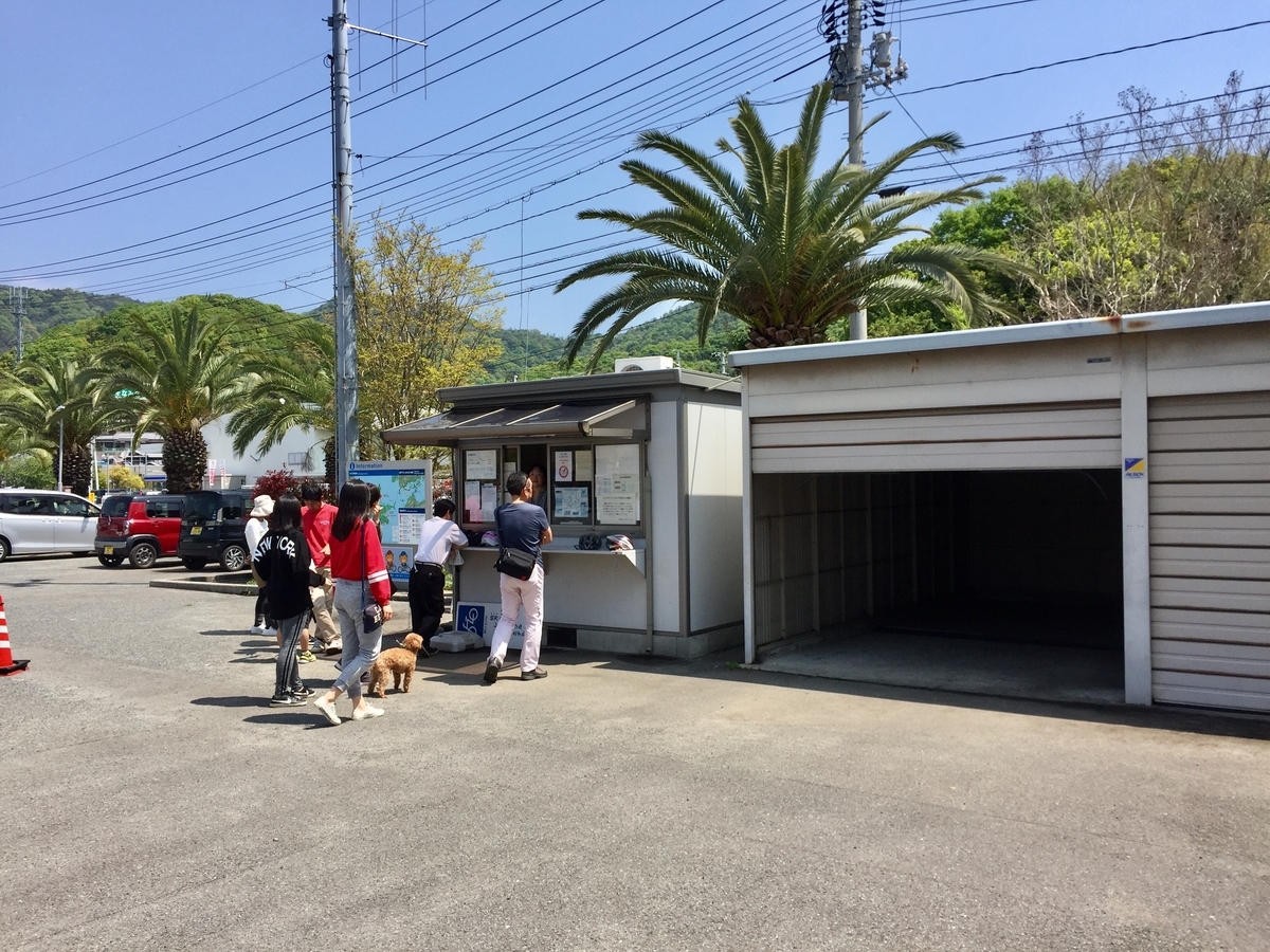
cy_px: 476
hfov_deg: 61.7
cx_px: 635
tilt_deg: -0.2
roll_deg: +0.6
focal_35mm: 29
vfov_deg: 48.2
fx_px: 1064
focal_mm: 4.15
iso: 32
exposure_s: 1/1721
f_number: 2.2
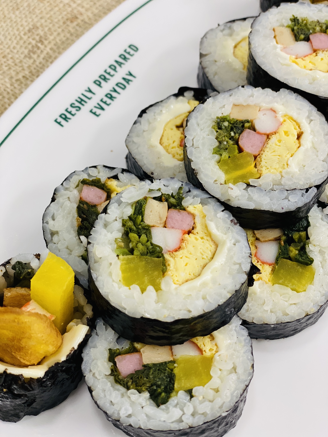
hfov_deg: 28.0
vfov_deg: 36.8
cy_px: 218
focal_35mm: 52
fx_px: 657
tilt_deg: -60.1
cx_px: 164
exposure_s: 1/120
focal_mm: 6
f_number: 2
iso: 125
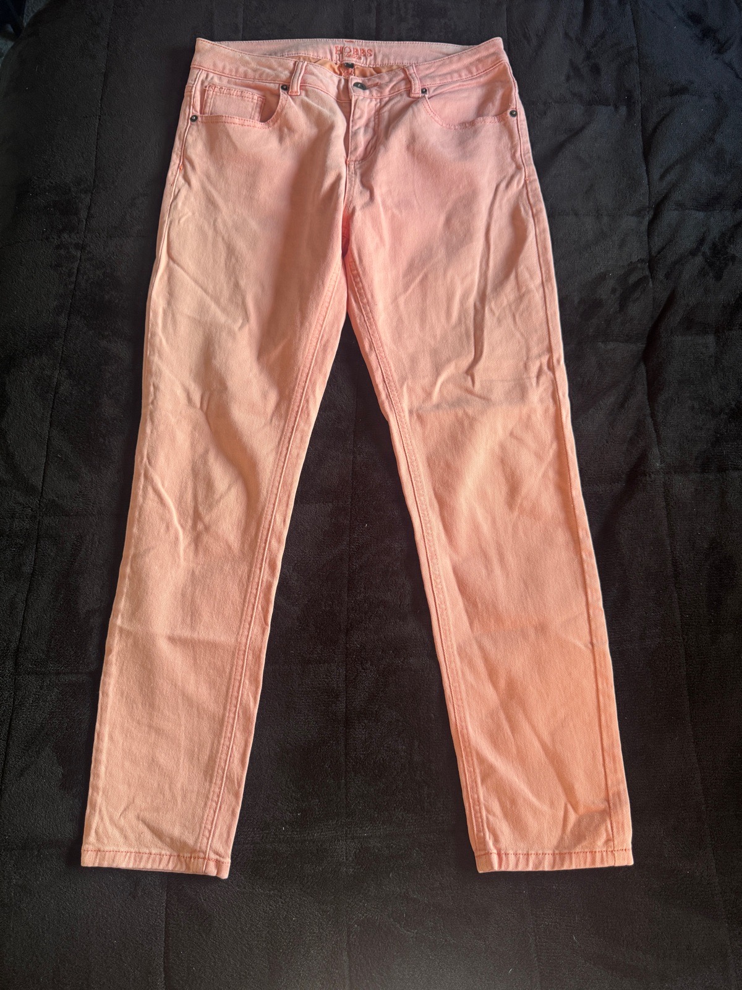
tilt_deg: -74.3
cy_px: 495
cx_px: 371
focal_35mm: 24
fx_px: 686
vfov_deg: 71.6
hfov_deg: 56.8
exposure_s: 1/70
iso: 200
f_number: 1.78
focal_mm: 6.76
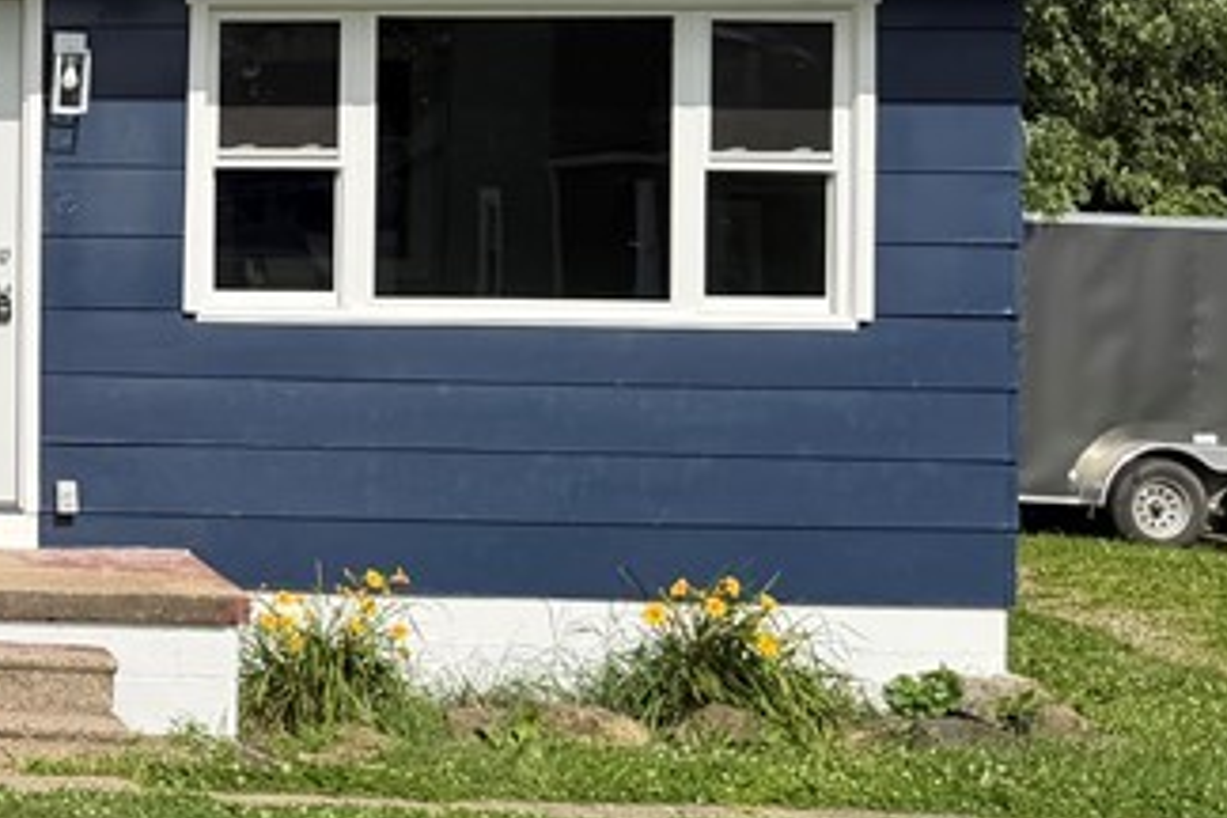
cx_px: -481
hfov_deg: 22.3
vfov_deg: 17.2
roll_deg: -0.5
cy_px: 254
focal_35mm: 79
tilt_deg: +0.1
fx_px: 2692
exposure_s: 1/4405
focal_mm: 6.76
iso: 80
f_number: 1.78
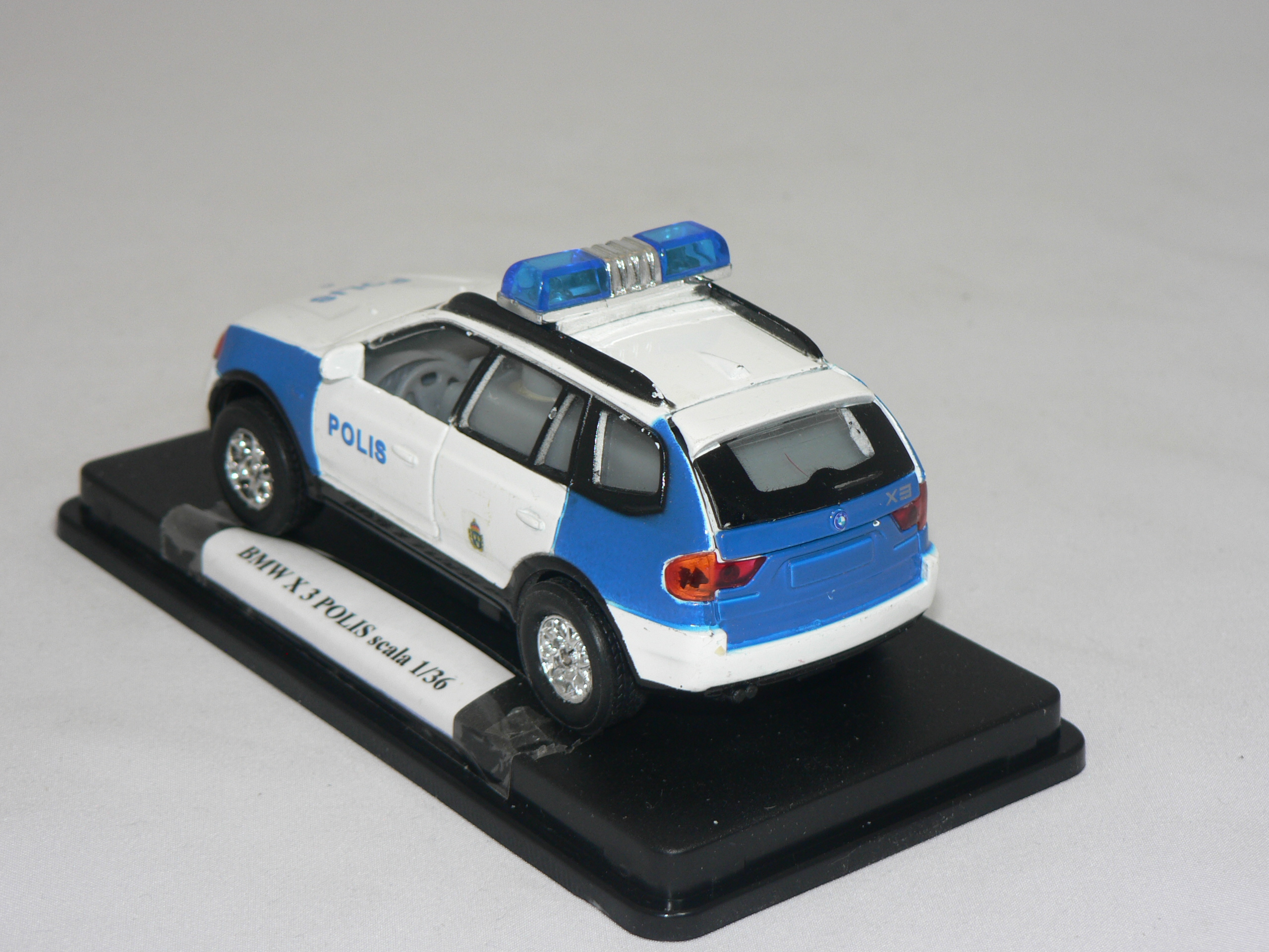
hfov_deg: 22.0
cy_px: 476
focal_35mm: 89
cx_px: 634
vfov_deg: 16.6
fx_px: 3263
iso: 80
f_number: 3.2
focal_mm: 14.9
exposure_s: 1/60
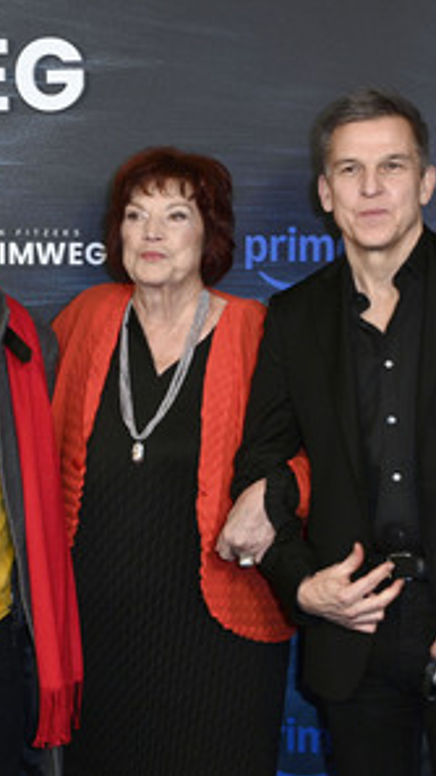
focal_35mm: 89
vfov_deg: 23.9
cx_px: 132
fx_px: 1830
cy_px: 389
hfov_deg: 13.6
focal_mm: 56
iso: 1600
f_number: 6.3
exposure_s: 1/250
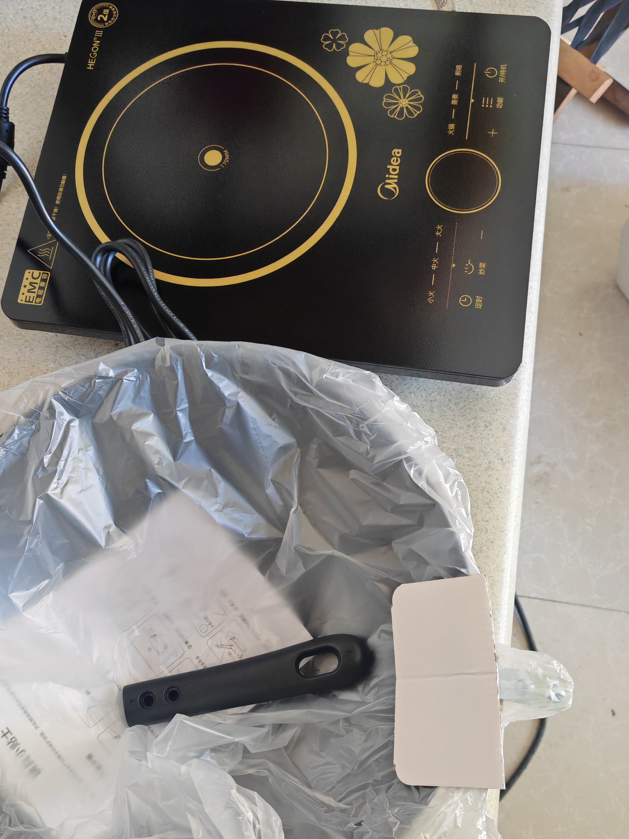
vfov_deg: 55.3
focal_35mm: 33
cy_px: 441
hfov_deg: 42.8
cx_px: 258
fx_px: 800
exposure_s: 1/50
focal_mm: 5.52
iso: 400
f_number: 1.95
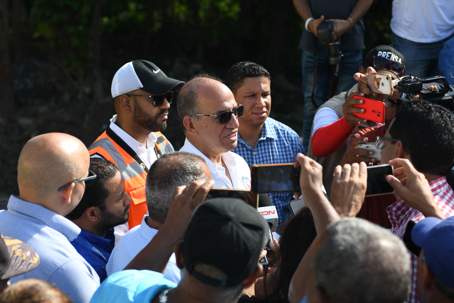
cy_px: 152
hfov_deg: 23.4
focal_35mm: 87
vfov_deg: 15.7
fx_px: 1097
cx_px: 227
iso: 100
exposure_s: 1/640
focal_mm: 58
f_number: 3.2
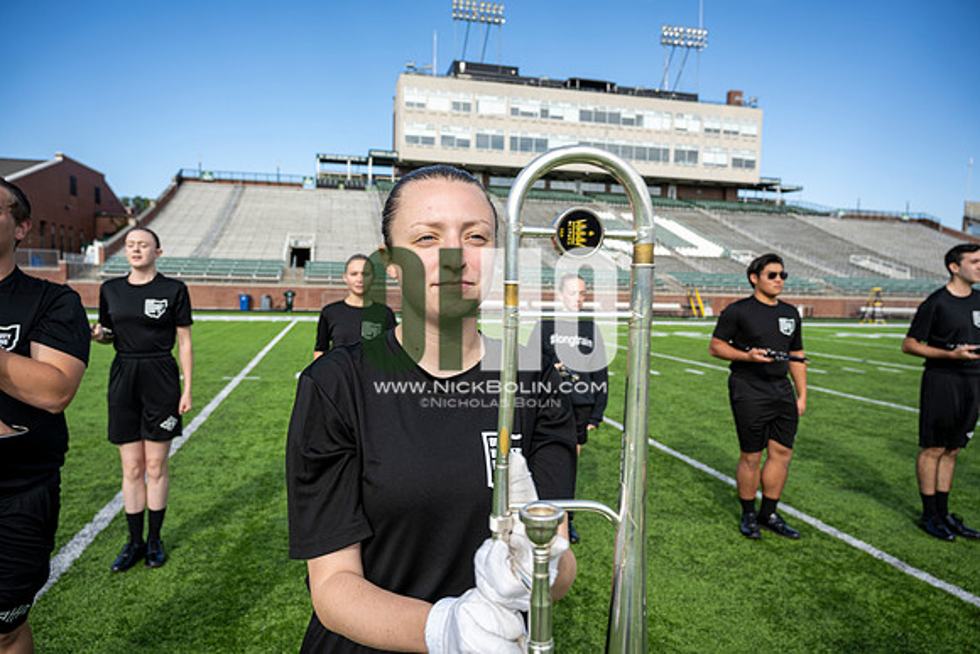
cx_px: 490
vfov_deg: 53.2
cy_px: 327
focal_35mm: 24
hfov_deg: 73.7
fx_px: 653
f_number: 4.5
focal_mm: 24
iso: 80
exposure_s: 1/250
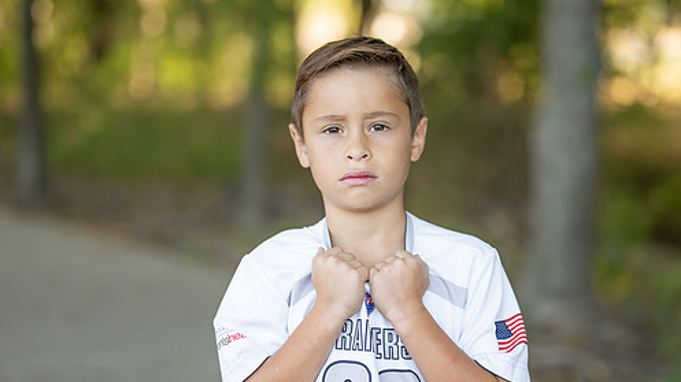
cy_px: 237
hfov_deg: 25.0
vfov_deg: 14.2
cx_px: 385
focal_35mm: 85
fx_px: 1534
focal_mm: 50
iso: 200
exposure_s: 1/1600
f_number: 1.2
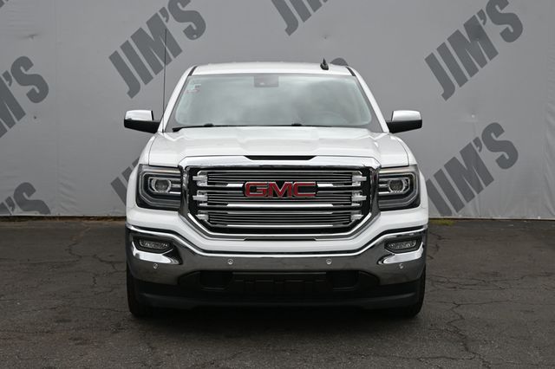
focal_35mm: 57
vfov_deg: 23.8
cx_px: 278
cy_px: 184
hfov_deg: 35.1
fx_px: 878
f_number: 5.6
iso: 110
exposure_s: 1/250
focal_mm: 38
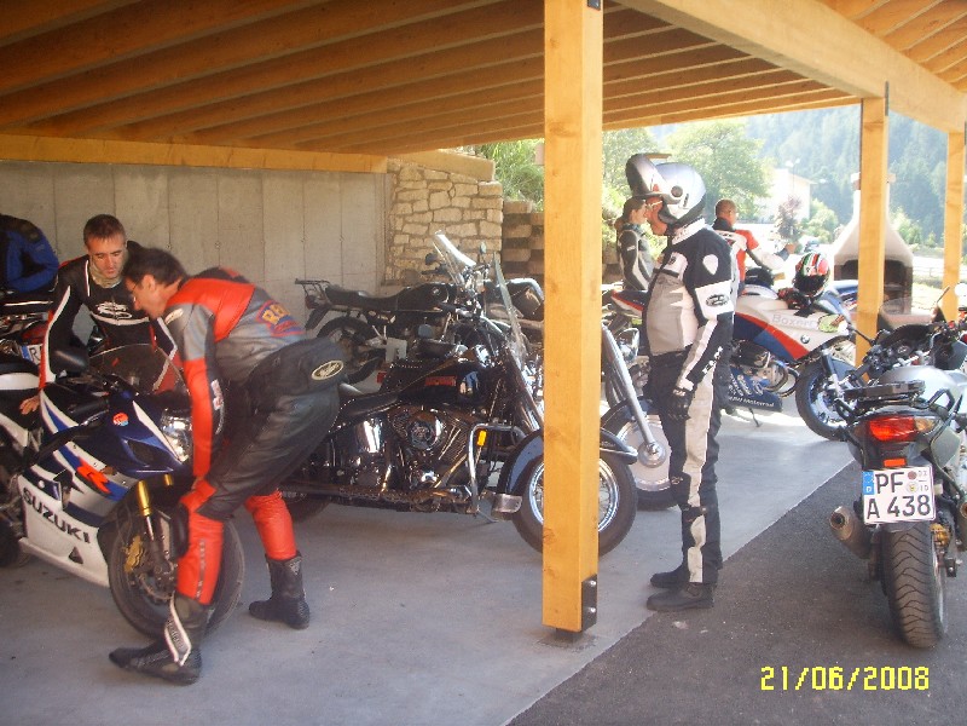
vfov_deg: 36.8
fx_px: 1089
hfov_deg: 47.9
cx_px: 484
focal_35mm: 39
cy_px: 363
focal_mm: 6.6
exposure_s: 1/90
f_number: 3.5
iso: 72
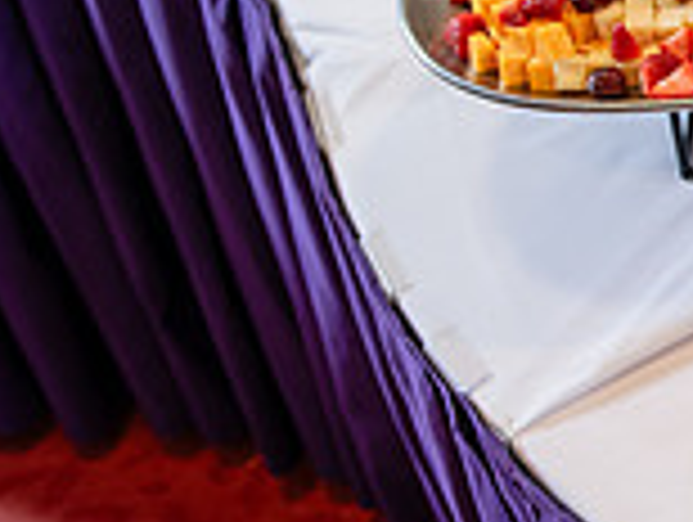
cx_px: 1080
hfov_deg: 15.9
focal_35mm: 112
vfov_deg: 13.2
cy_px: 133
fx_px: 2246
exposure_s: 1/80
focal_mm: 31
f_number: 4
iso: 500
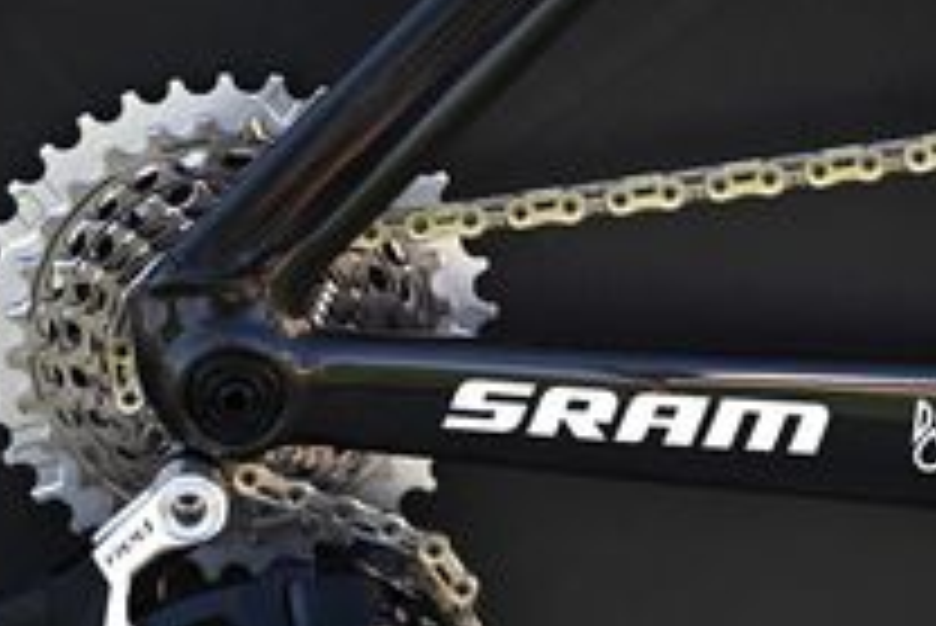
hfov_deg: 5.3
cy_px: 507
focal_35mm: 385
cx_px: 688
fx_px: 10017
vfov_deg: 3.6
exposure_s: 1/1000
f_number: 2.8
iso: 320
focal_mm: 200
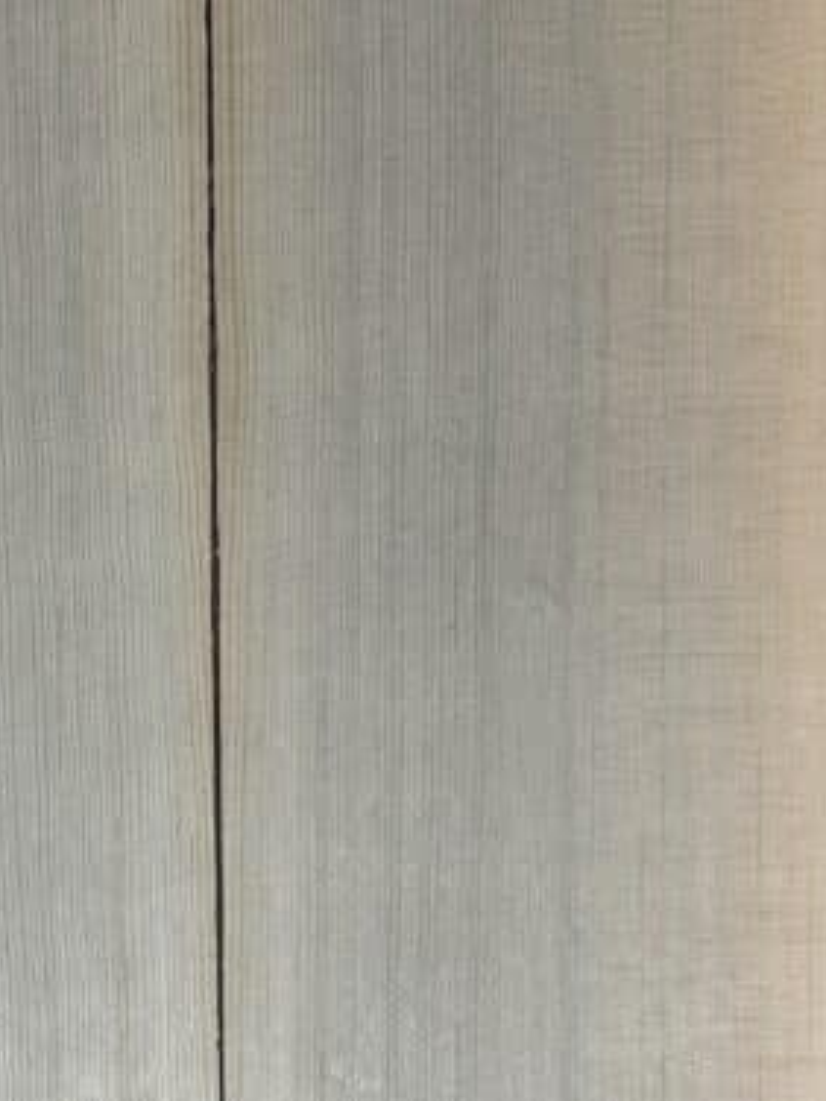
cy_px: 814
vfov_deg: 36.7
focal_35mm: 51
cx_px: 231
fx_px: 1623
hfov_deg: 28.2
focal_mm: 6.76
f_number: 1.78
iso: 125
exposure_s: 1/120
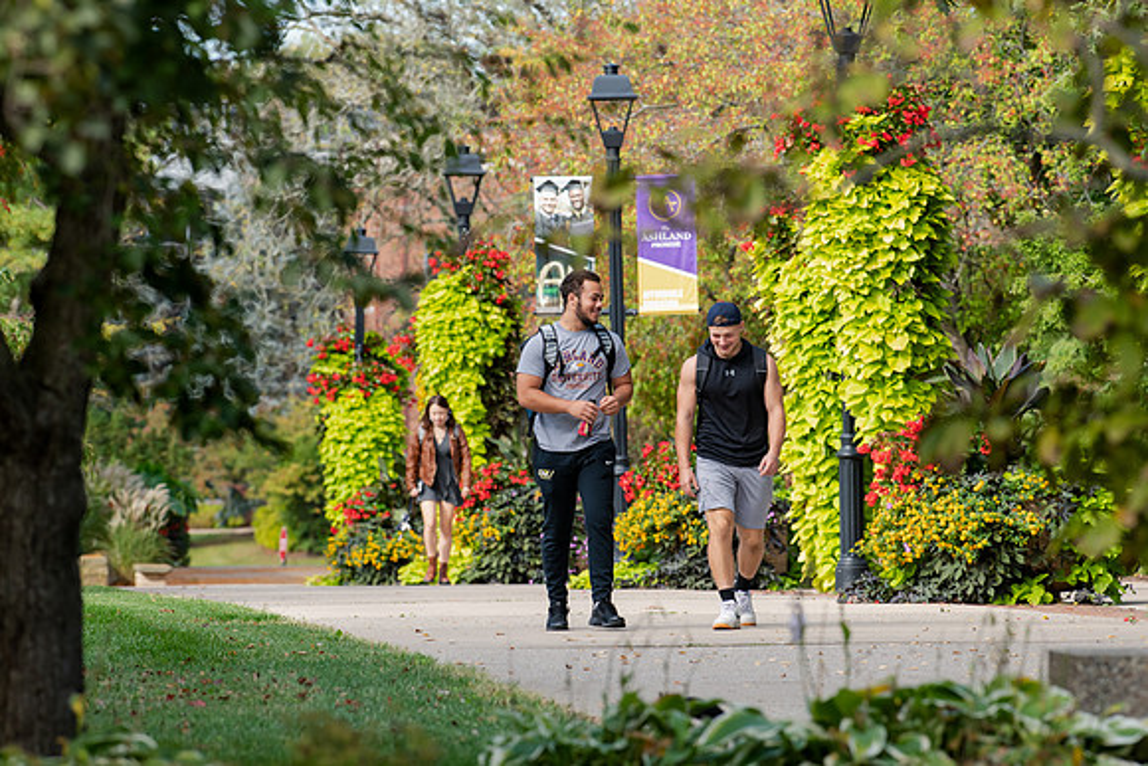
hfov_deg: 6.9
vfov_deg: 4.6
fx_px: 9568
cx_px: 574
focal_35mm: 300
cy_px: 383
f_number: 9
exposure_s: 1/320
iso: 500
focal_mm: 300
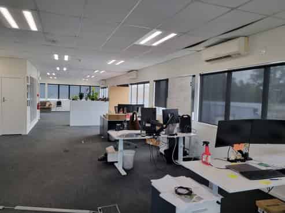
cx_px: 142
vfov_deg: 53.0
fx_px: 214
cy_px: 106
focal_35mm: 26
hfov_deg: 67.3
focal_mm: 5.4
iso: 100
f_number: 1.8
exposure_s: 1/100
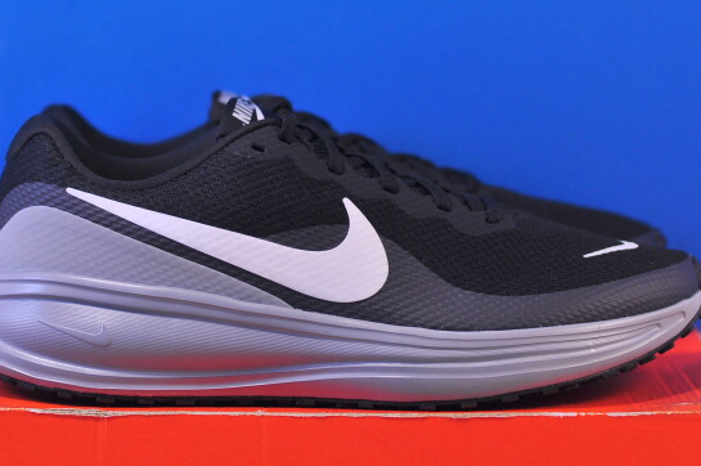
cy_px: 142
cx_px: 319
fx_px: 2139
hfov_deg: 18.6
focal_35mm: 110
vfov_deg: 12.4
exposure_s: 1/320
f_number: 2.5
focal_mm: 50
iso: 250
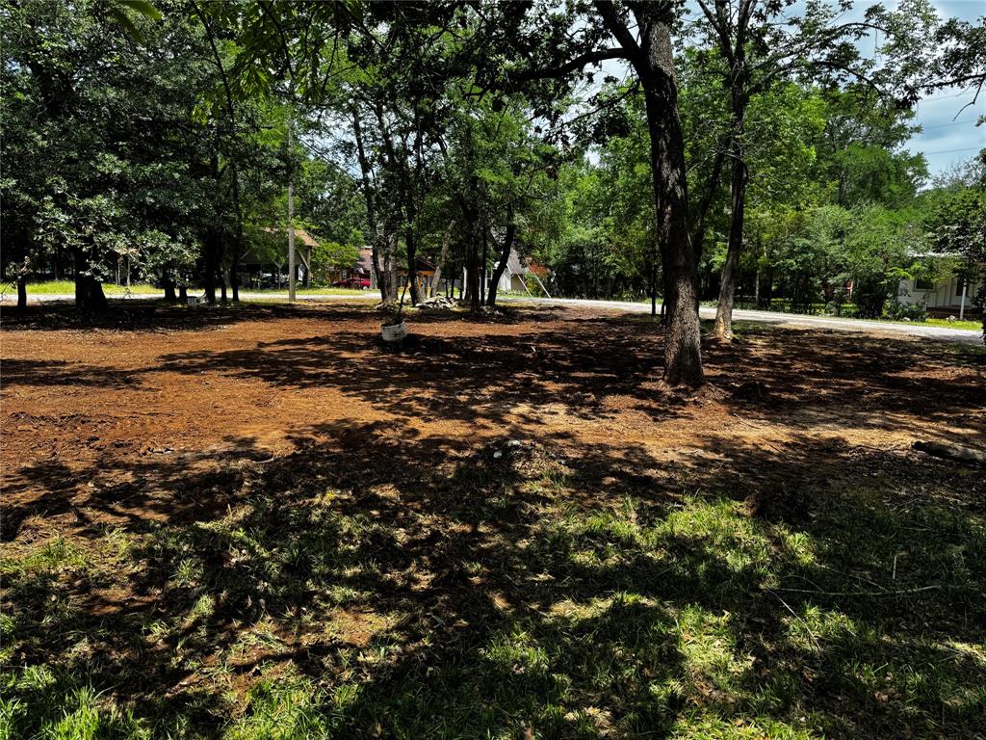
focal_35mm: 24
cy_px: 370
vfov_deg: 56.8
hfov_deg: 71.6
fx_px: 684
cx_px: 493
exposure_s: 1/1311
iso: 80
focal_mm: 6.76
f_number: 1.78
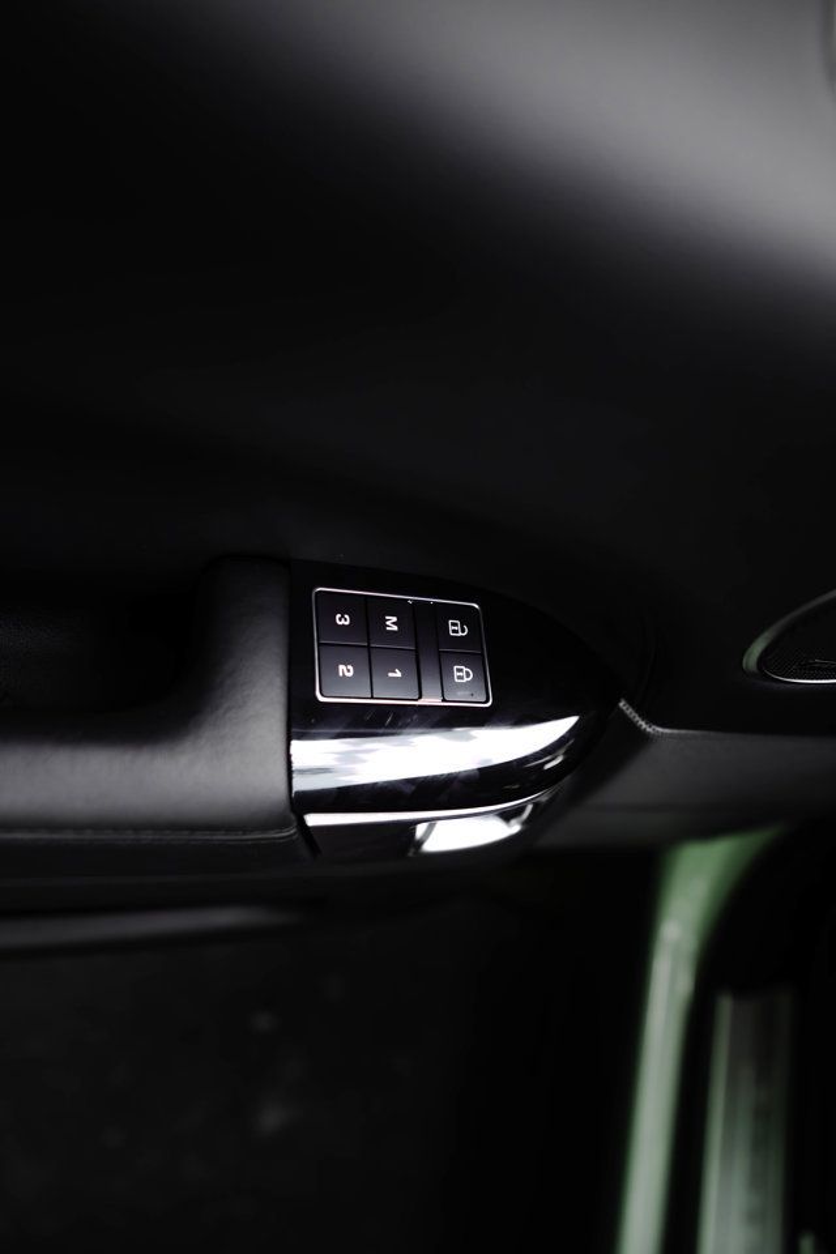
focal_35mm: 24
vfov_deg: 73.7
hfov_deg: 53.1
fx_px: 836
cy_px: 627
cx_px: 418
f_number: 2.8
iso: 500
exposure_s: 1/640
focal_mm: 24
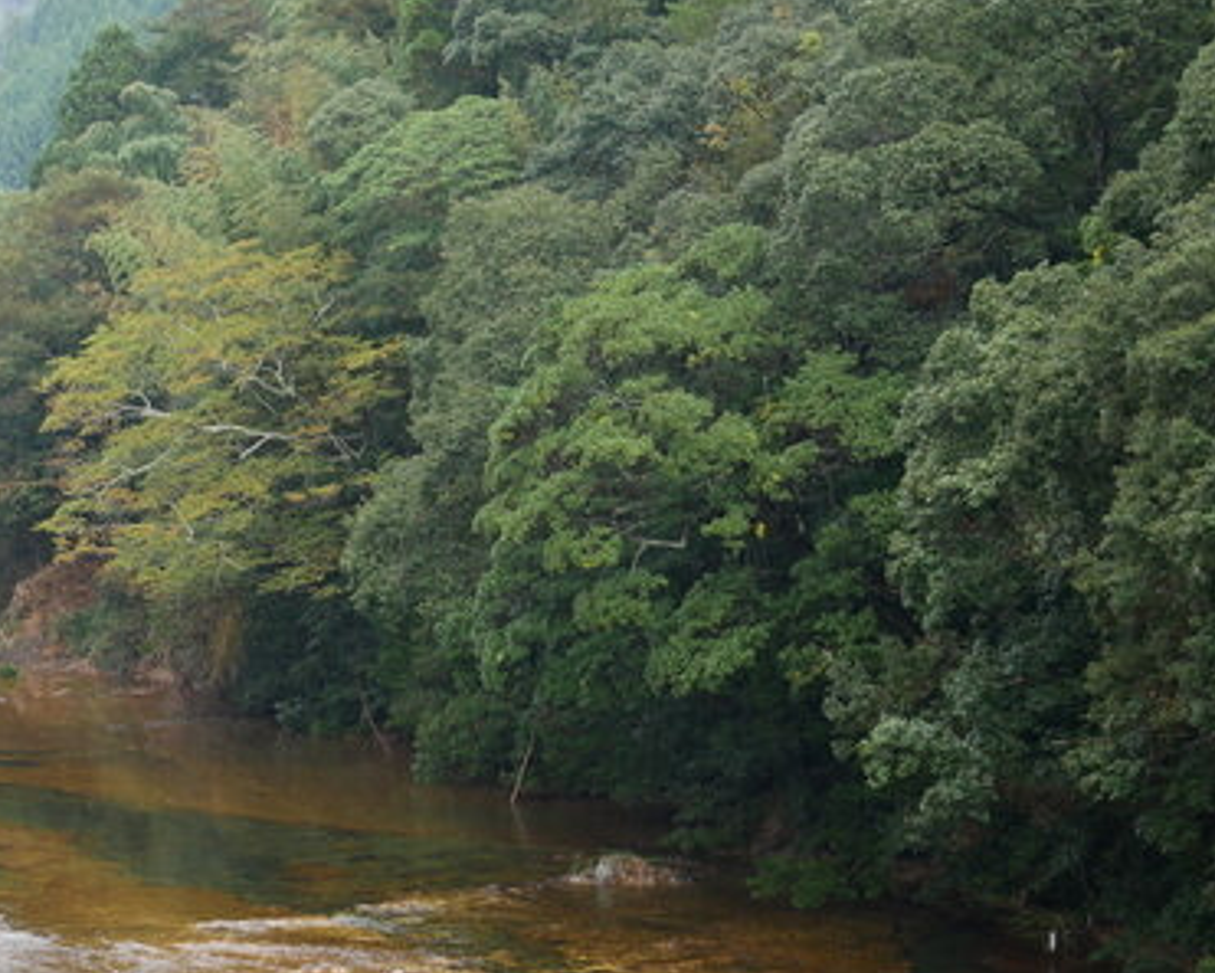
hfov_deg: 18.9
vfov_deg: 15.2
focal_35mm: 101
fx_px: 3633
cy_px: 493
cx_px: 341
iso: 320
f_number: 5
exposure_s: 1/80
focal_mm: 32
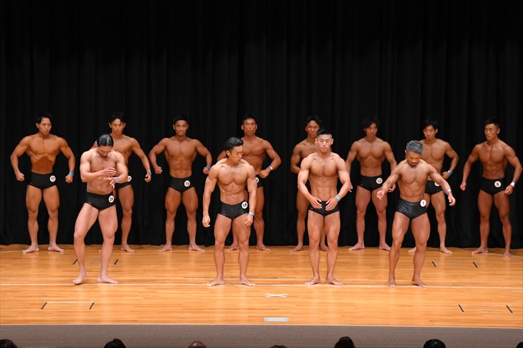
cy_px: 174
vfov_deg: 9.9
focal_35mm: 138
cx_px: 262
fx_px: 2004
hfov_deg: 14.9
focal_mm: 92
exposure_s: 1/400
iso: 4000
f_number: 5.6
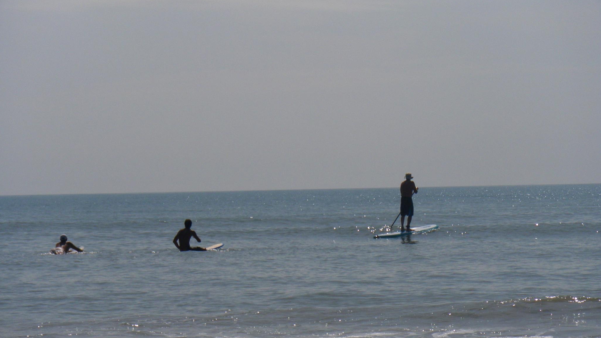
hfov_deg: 11.3
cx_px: 300
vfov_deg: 6.4
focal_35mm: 191
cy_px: 186
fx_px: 3044
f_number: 7.8
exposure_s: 1/640
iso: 64
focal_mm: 31.2
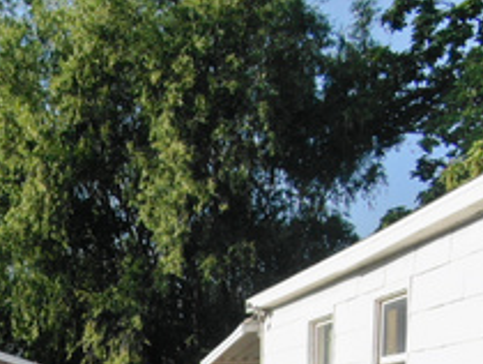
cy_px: 546
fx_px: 1020
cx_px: -90
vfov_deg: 18.0
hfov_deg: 24.3
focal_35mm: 73
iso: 100
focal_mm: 4.39
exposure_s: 1/1000
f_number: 2.8
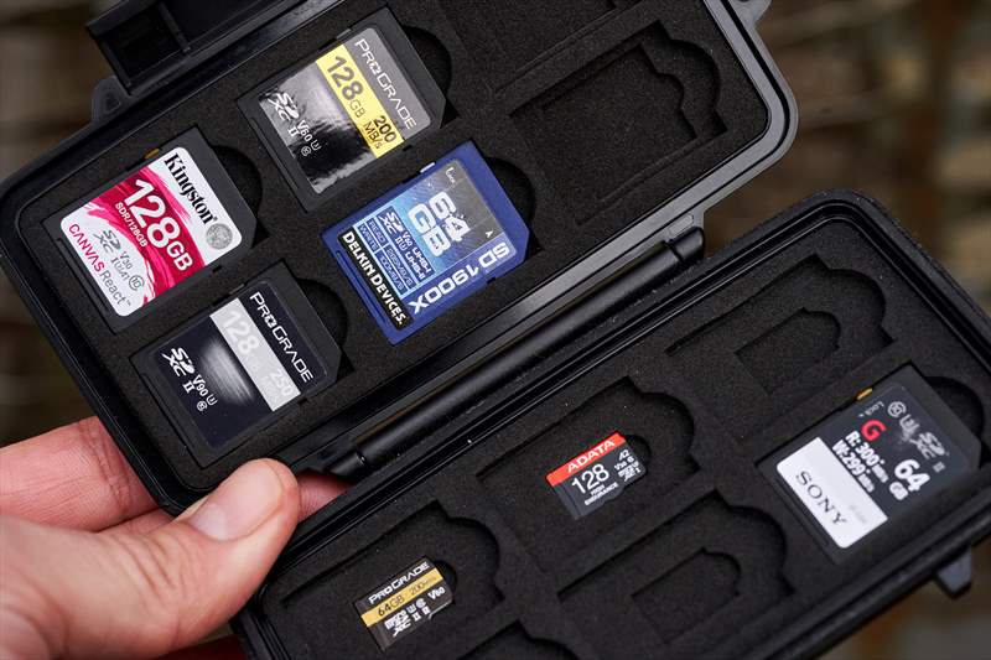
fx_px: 1926
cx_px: 496
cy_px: 330
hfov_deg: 28.8
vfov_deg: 19.4
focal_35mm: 70
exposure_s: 1/640
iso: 1600
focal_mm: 70
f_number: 8
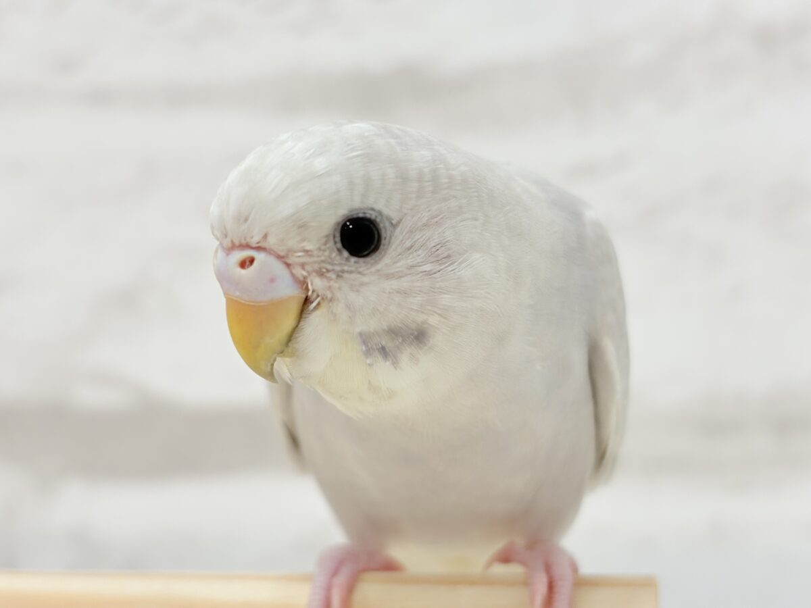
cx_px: 406
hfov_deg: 36.8
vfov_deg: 28.0
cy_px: 304
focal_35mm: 52
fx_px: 1218
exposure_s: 1/50
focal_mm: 5.96
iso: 40
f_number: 1.6
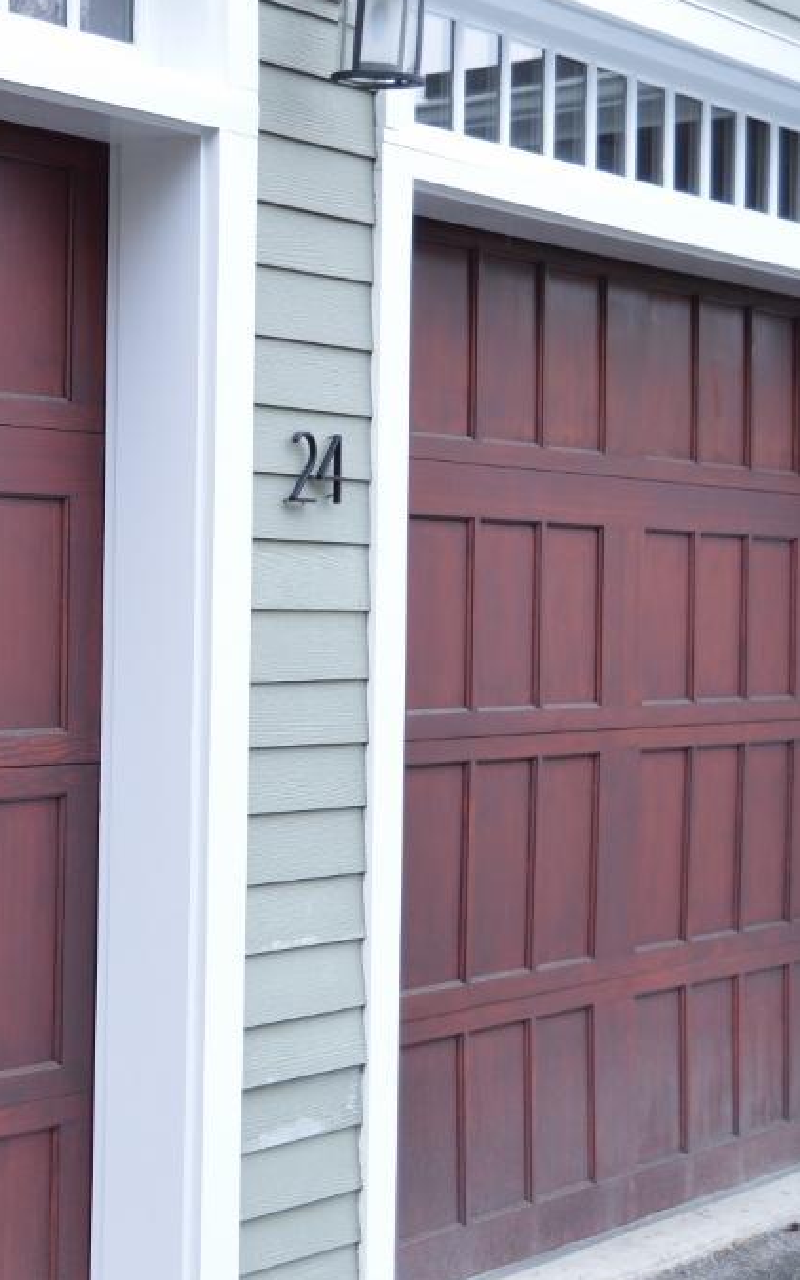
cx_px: -42
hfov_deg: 16.1
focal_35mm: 79
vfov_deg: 26.1
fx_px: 2754
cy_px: 638
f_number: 5.6
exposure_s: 1/125
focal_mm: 34
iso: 400
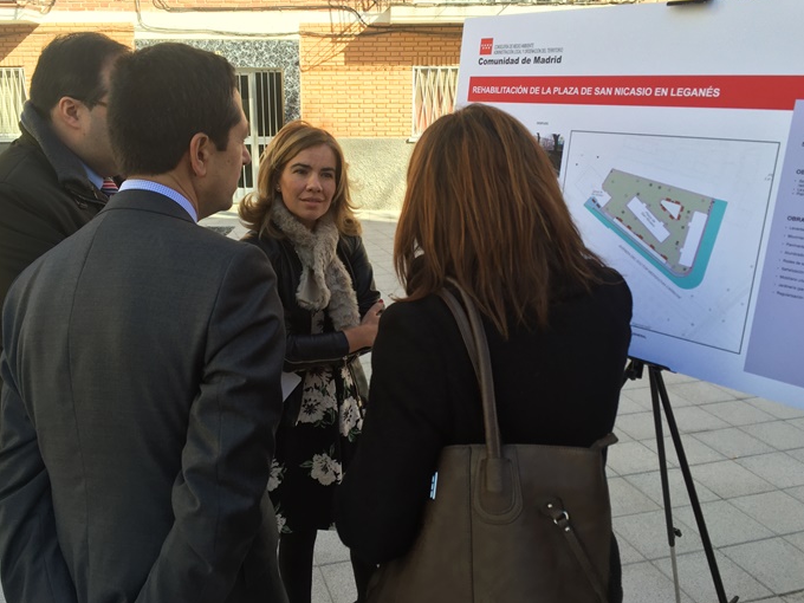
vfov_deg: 44.2
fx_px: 743
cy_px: 289
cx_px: 367
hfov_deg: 56.7
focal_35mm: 32
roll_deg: +0.5
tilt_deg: -13.3
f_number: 2.2
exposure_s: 1/444
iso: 32
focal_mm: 4.15
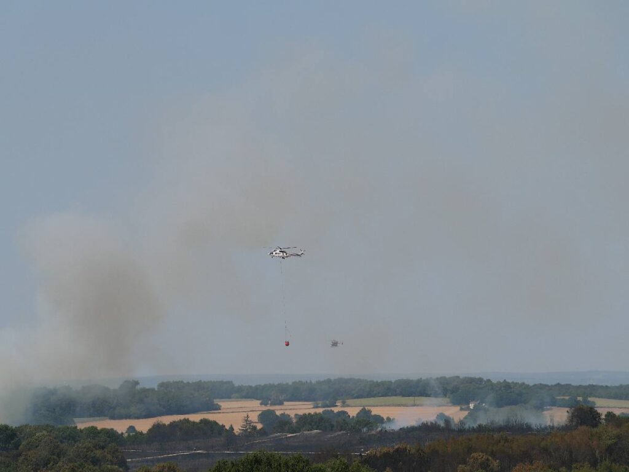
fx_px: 3925
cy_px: 236
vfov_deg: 6.9
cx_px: 314
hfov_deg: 9.2
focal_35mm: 216
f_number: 7.1
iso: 200
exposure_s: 1/1300
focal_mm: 108
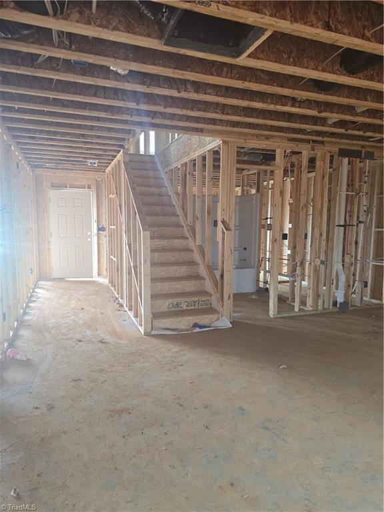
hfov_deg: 58.9
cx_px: 192
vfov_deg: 73.9
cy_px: 256
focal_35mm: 23
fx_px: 340
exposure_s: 1/120
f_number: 1.7
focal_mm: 6.3
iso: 250
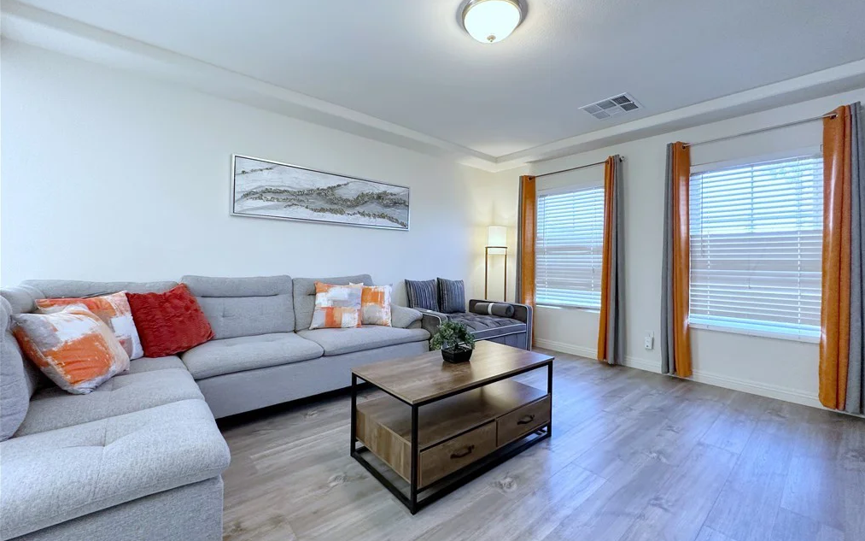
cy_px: 258
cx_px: 436
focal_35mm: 15
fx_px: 354
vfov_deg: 74.7
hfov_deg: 101.5
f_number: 2.2
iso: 250
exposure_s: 1/120
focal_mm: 2.22
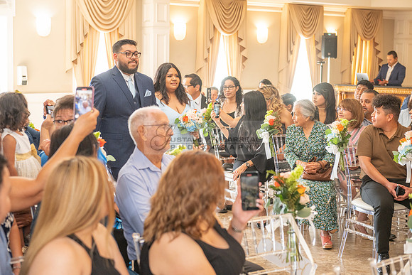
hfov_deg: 28.8
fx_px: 801
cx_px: 206
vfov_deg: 19.5
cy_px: 138
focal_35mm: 70
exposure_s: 1/200
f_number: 4.5
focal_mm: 70
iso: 1250
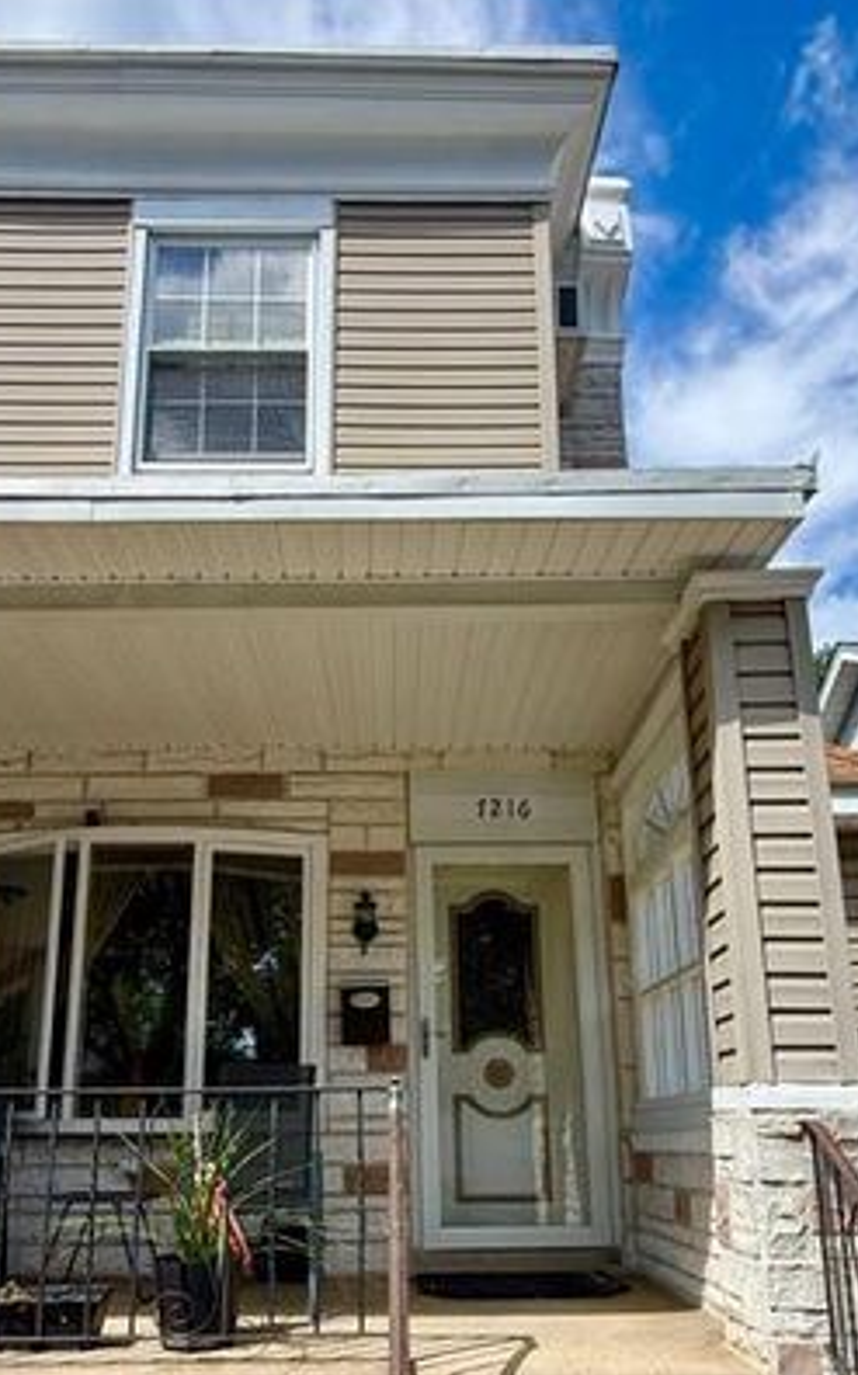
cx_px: 375
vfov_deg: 70.2
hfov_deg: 49.1
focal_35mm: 25
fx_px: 937
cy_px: 929
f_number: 2.2
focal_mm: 2.22
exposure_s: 1/1087
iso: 50
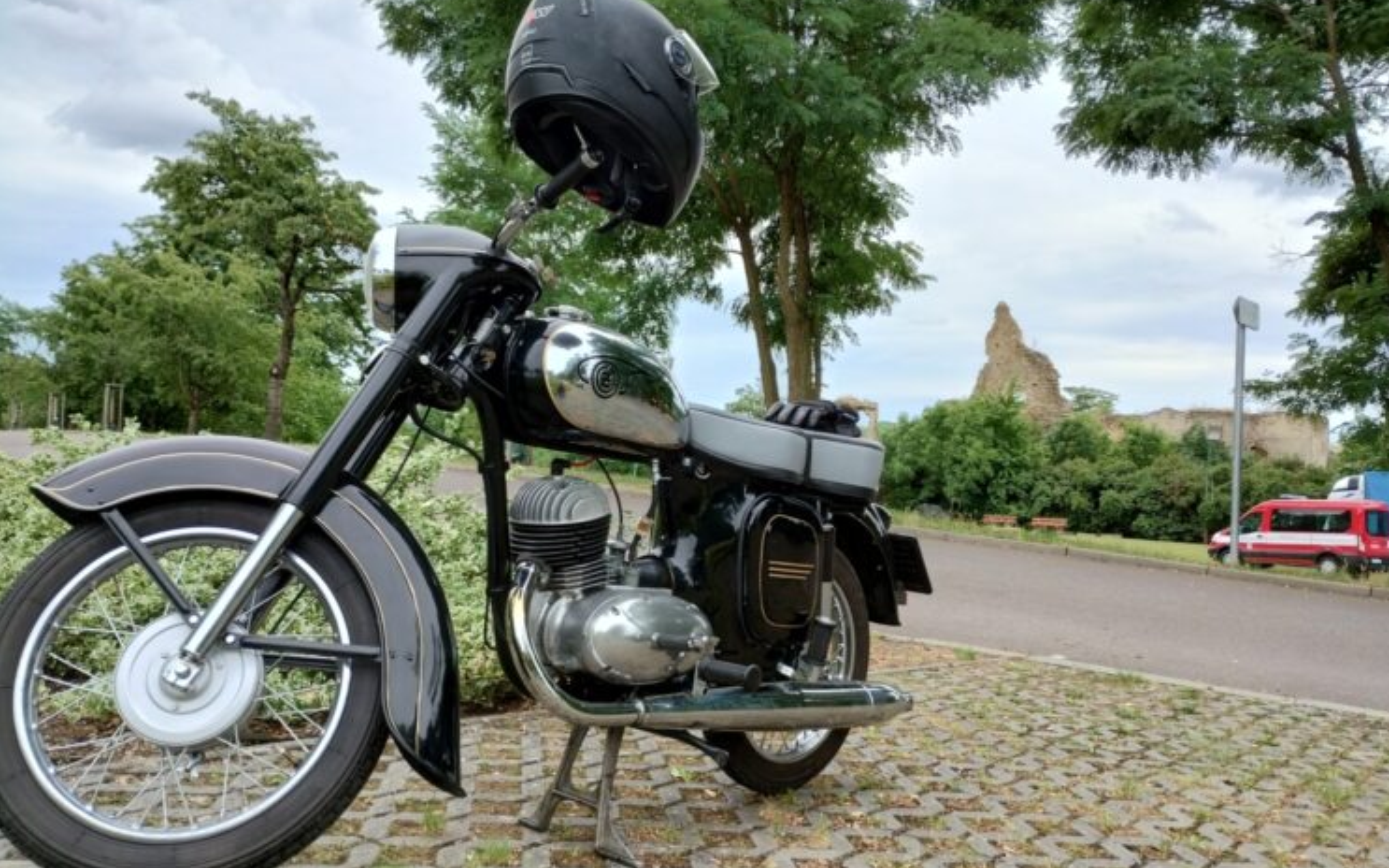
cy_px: 412
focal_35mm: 30
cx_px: 697
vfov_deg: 41.8
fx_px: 1135
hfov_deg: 62.9
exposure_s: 1/289
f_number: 1.8
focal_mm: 4.27
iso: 100
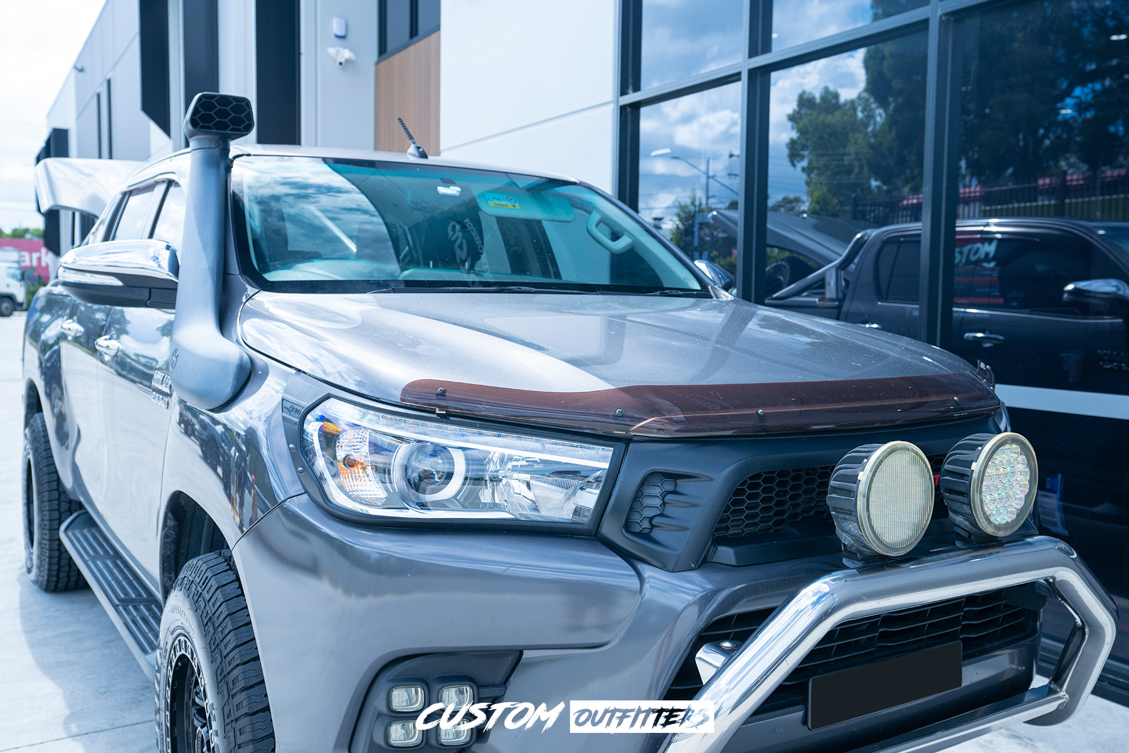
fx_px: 909
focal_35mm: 29
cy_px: 376
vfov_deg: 45.0
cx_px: 564
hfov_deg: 63.7
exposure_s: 1/100
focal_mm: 29
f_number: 4.5
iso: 100
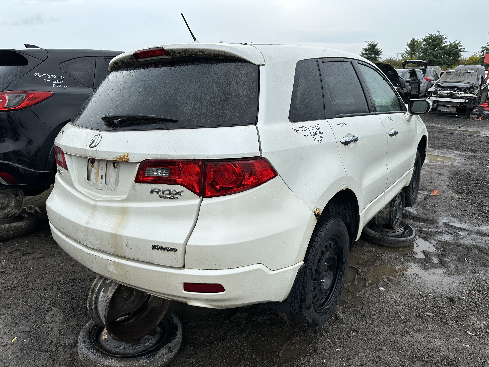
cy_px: 184
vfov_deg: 56.8
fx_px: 339
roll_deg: -0.6
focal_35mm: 24
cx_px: 244
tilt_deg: -16.2
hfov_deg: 71.6
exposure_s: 1/1988
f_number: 1.78
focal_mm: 6.86
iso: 80
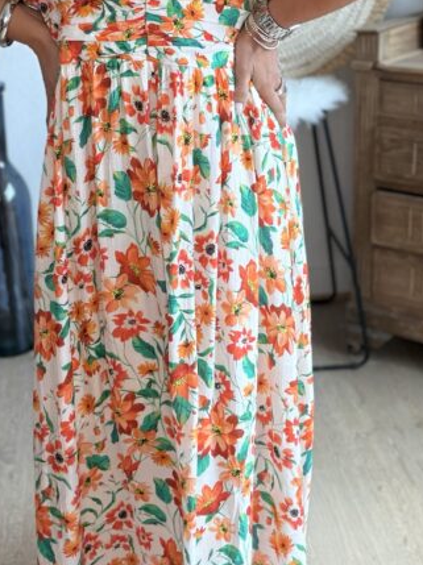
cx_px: 192
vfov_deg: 33.7
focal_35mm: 56
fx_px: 914
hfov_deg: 26.1
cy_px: 144
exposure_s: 1/113
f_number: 1.9
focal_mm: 2.71
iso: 80
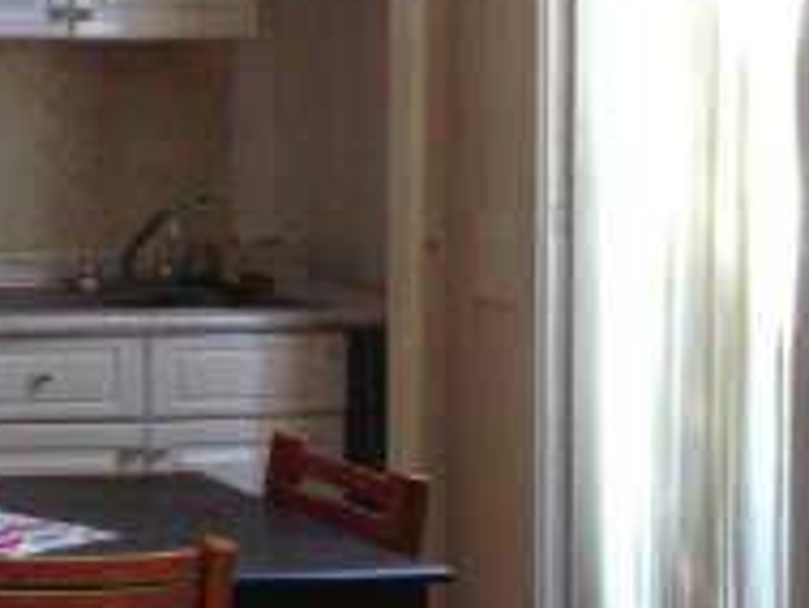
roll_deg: -1.5
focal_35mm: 122
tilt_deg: -1.6
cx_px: -522
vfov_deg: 12.0
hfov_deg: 14.6
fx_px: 2853
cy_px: -36
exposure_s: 1/20
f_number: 2.4
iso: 80
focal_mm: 4.12
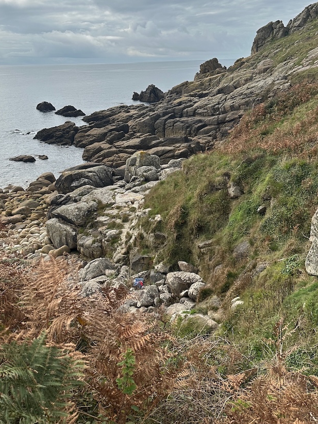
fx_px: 429
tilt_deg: -14.2
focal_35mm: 35
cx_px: 144
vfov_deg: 52.3
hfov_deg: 40.6
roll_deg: +1.5
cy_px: 173
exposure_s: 1/6623
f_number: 1.78
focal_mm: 6.86
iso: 80
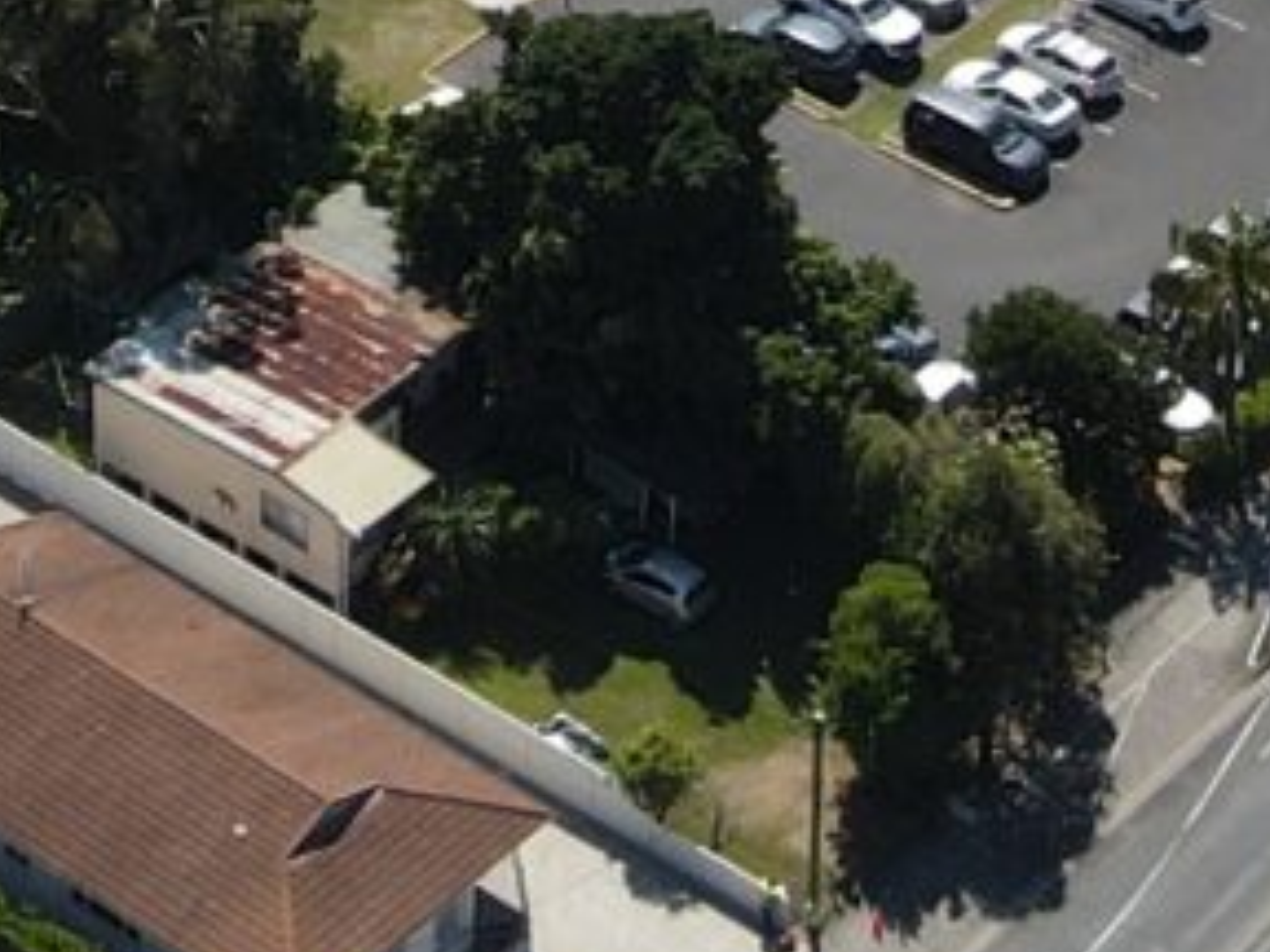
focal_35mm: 160
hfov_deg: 12.3
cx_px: 392
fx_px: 5870
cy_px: -1309
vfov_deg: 8.5
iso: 100
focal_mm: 4.5
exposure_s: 1/725
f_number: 2.8
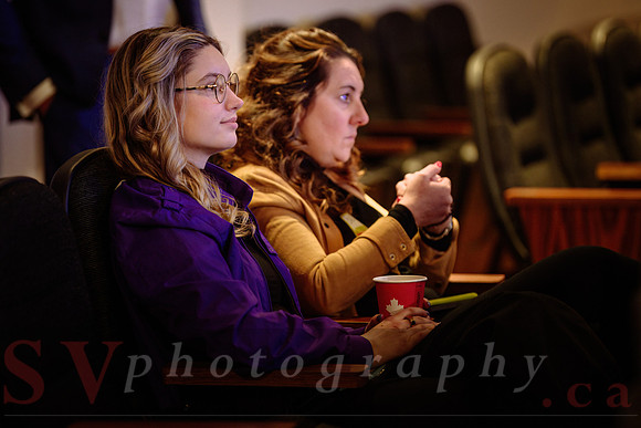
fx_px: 3120
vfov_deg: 7.8
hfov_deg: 11.7
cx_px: 301
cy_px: 214
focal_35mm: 175
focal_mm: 165
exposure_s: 1/30
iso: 1600
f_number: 2.8
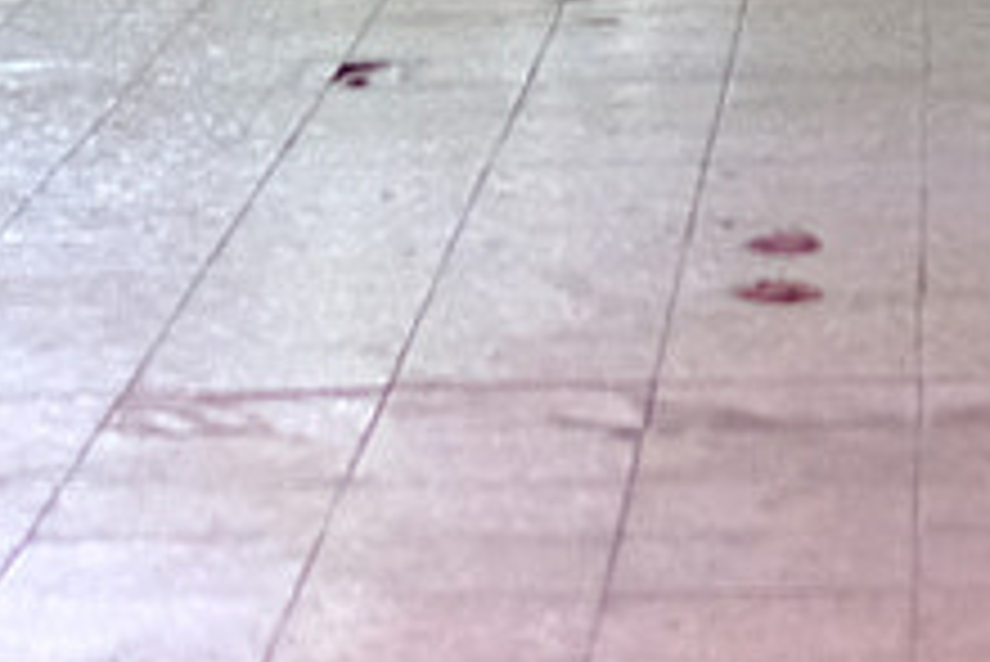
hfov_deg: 8.1
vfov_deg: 5.2
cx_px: 788
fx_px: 6989
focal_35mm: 254
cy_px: -1171
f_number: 1.4
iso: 1600
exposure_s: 1/60
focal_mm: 23
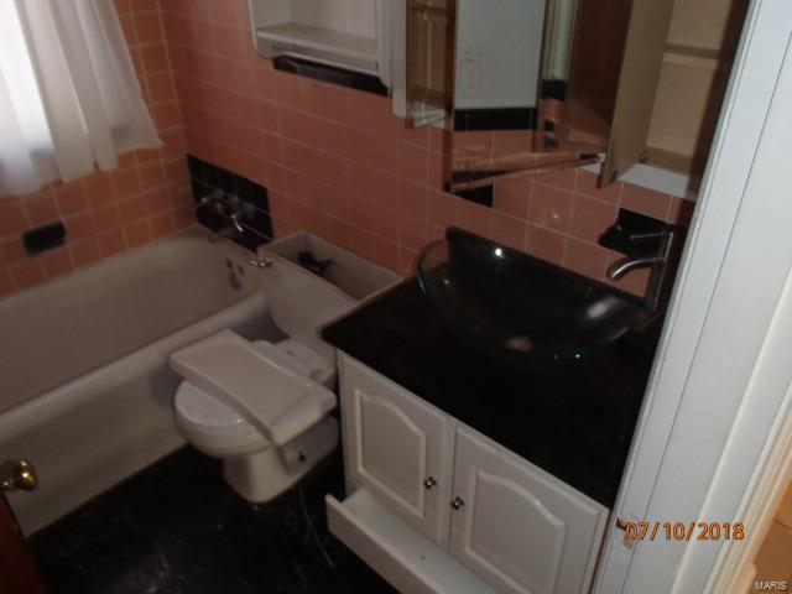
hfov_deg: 63.4
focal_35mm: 28
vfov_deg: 49.7
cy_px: 297
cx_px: 396
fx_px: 641
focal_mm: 5
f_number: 3.9
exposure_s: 1/30
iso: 200
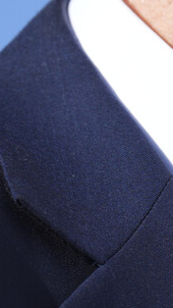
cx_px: 349
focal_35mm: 668
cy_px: -125
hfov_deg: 1.8
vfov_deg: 3.2
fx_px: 5462
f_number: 5.6
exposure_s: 1/1000
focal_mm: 125
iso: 200
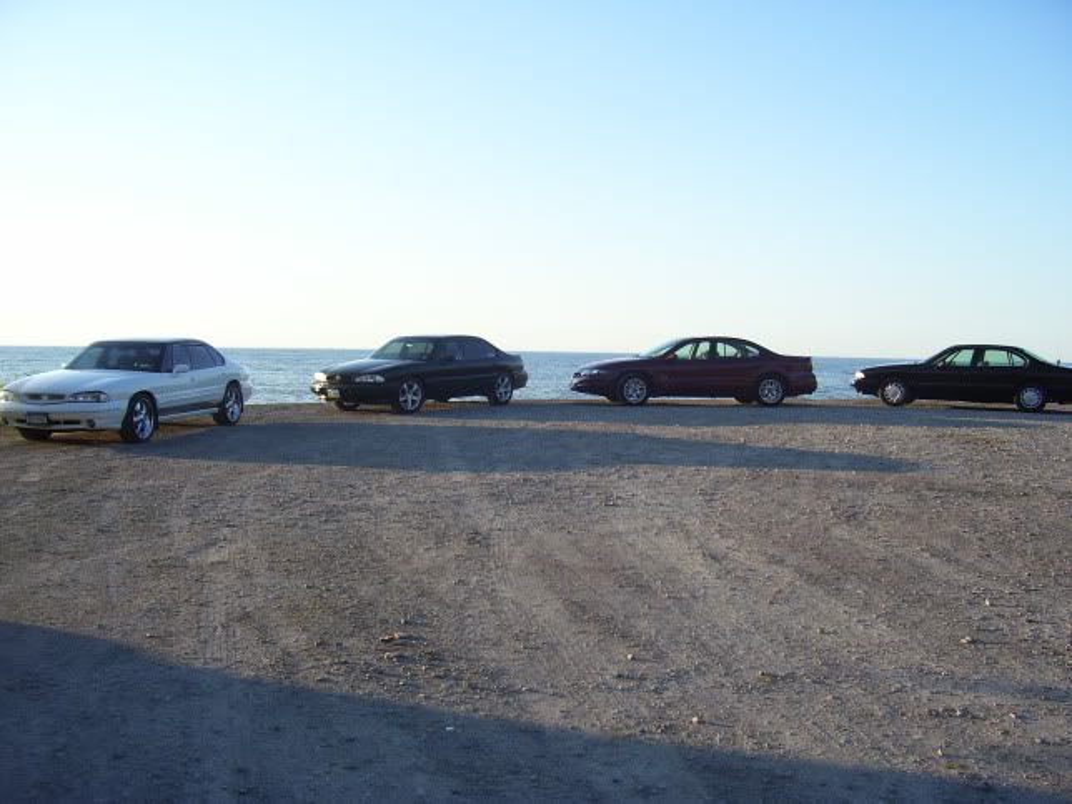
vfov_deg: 41.8
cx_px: 536
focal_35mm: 34
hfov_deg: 54.0
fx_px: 1053
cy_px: 402
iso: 80
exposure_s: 1/500
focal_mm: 5.6
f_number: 2.7
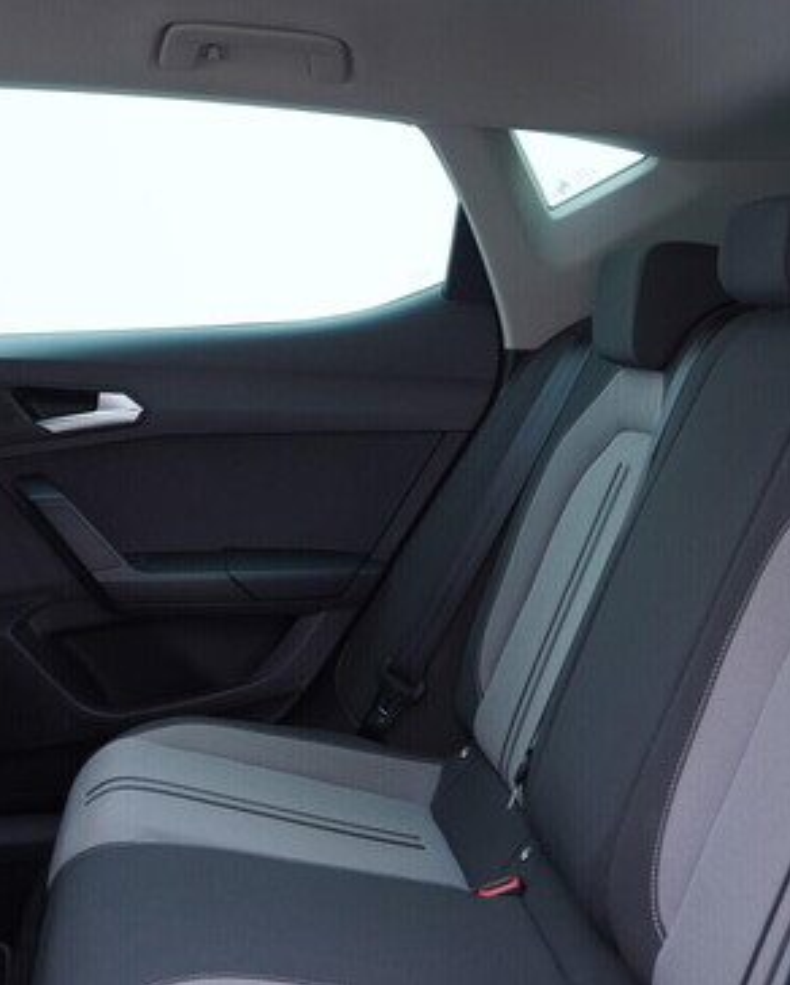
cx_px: 473
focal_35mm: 51
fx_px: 1488
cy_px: 491
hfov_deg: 29.7
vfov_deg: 36.6
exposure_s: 1/40
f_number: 2.8
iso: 250
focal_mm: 24
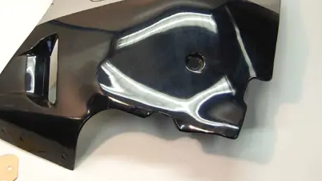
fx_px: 561
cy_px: 45
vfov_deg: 18.2
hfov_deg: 31.9
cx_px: 125
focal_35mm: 66
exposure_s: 1/40
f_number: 4.5
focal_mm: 31
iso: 400
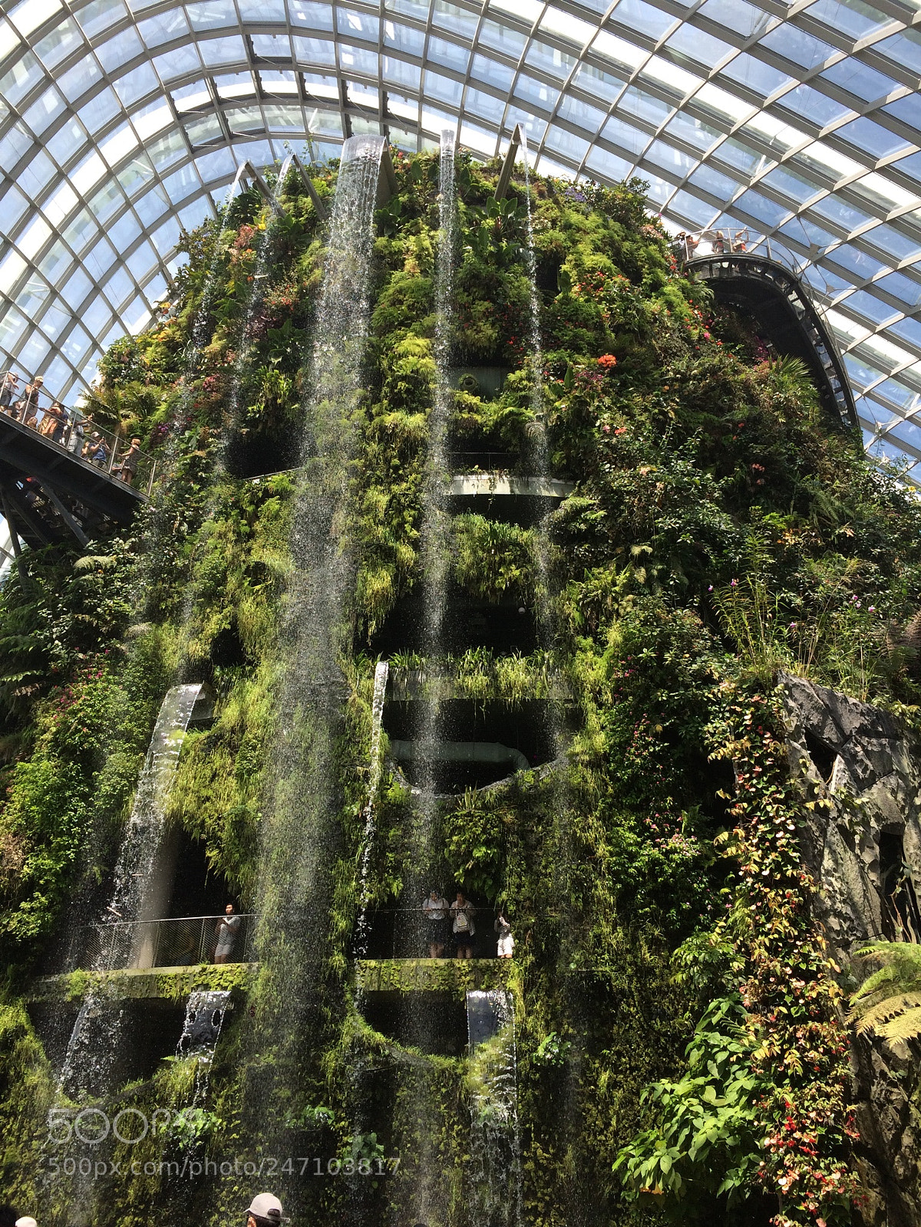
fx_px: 1029
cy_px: 614
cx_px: 460
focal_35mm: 29
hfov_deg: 48.2
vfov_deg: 61.7
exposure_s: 1/578
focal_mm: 4.15
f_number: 2.2
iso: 32
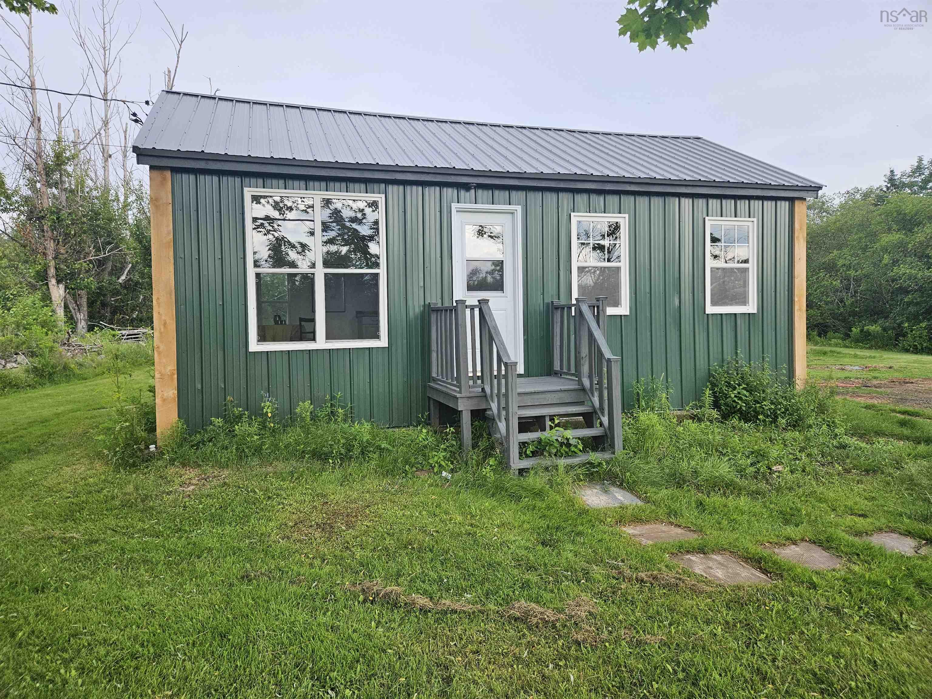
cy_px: 350
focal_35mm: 23
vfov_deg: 58.9
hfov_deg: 73.9
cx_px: 466
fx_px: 619
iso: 80
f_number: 1.8
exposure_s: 1/719
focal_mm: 5.4
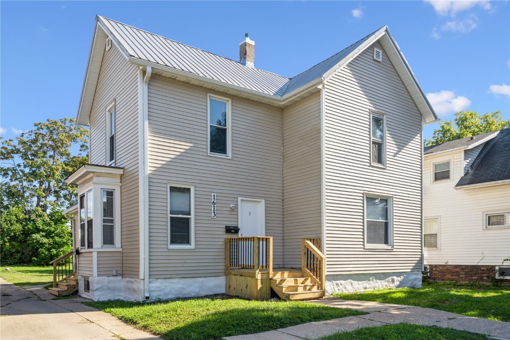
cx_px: 255
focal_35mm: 26
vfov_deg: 49.6
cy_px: 170
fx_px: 368
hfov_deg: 69.4
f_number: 9
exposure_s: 1/500
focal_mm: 26
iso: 400
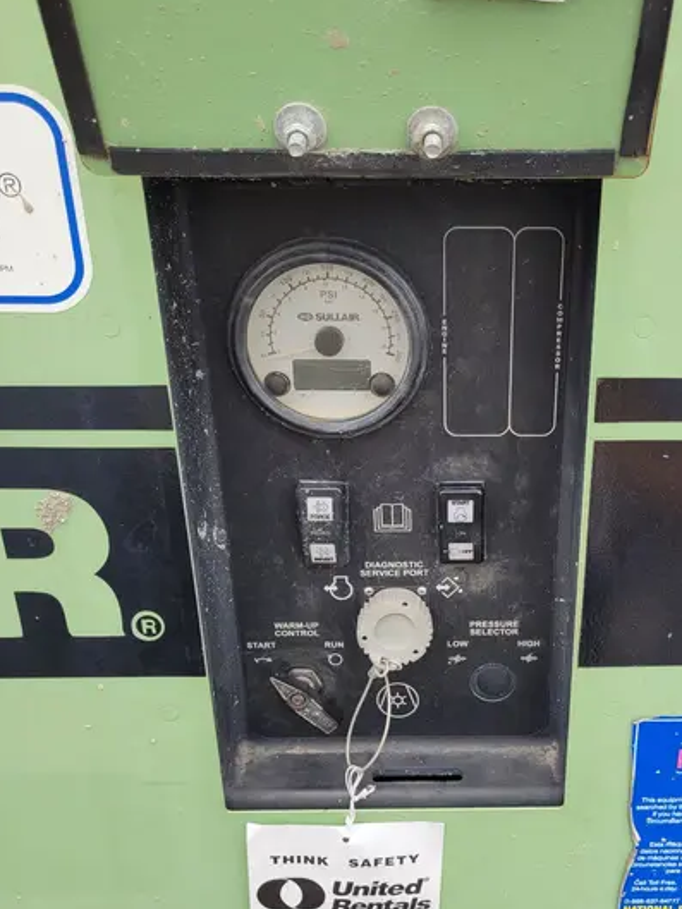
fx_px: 945
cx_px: 466
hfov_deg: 39.1
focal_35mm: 36
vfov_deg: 51.3
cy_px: 475
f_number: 1.8
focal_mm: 5.4
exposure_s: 1/713
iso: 40
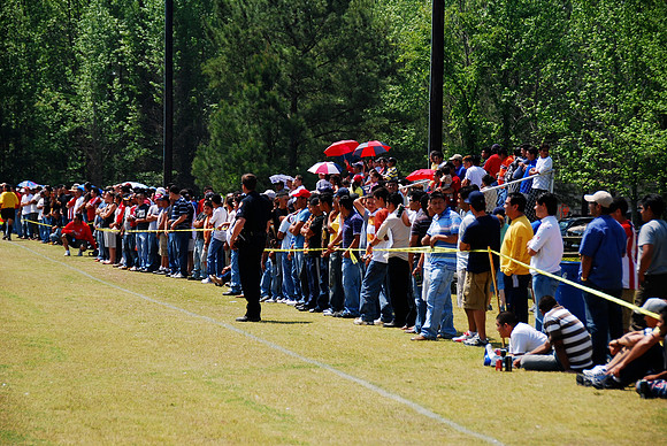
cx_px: 334
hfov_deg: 14.4
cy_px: 223
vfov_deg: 9.7
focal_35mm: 142
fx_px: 2643
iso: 100
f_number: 5.3
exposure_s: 1/320
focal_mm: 95
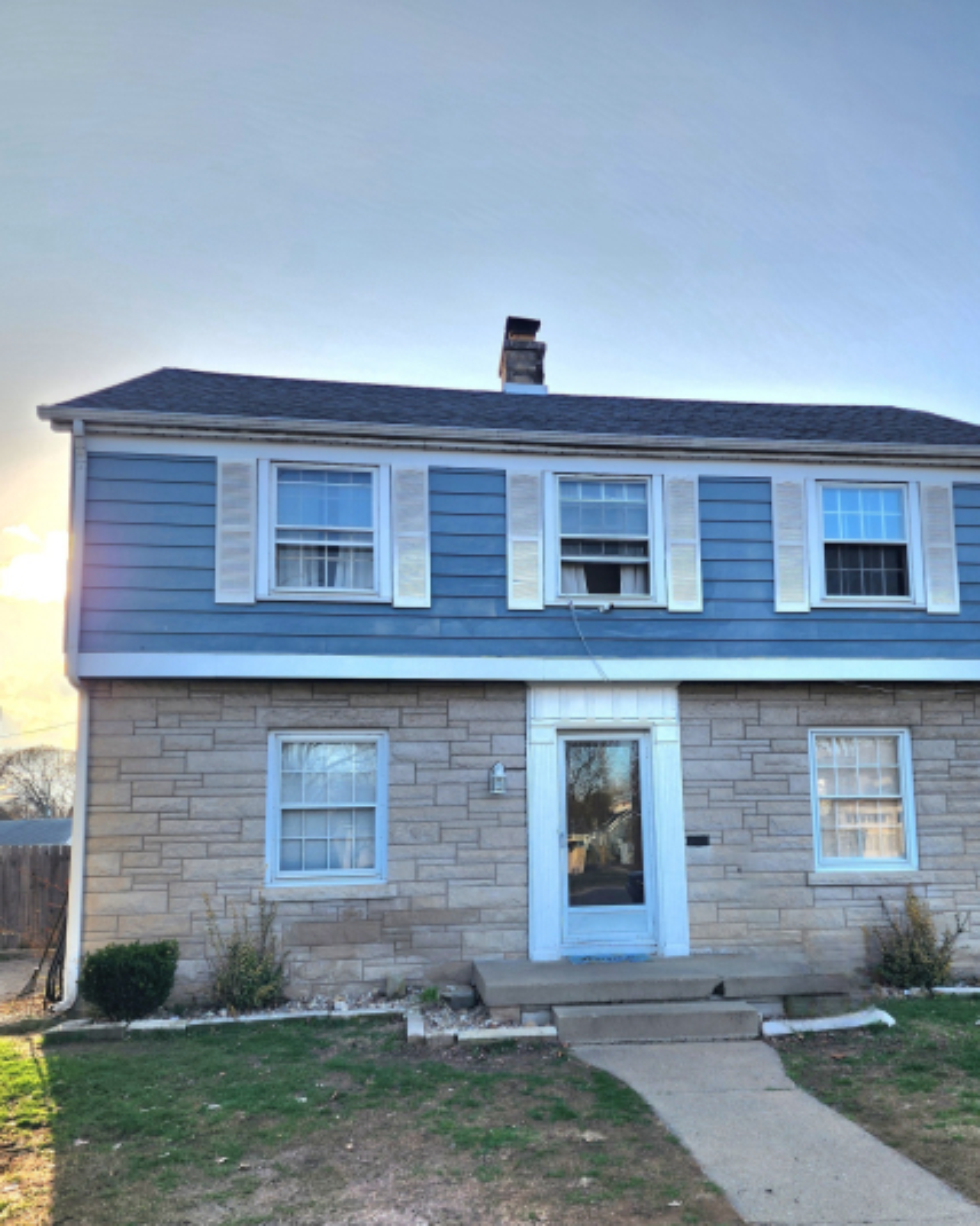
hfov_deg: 51.4
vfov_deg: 61.8
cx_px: 561
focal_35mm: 28
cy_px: 723
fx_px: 1015
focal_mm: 6.4
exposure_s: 1/526
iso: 12
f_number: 1.8
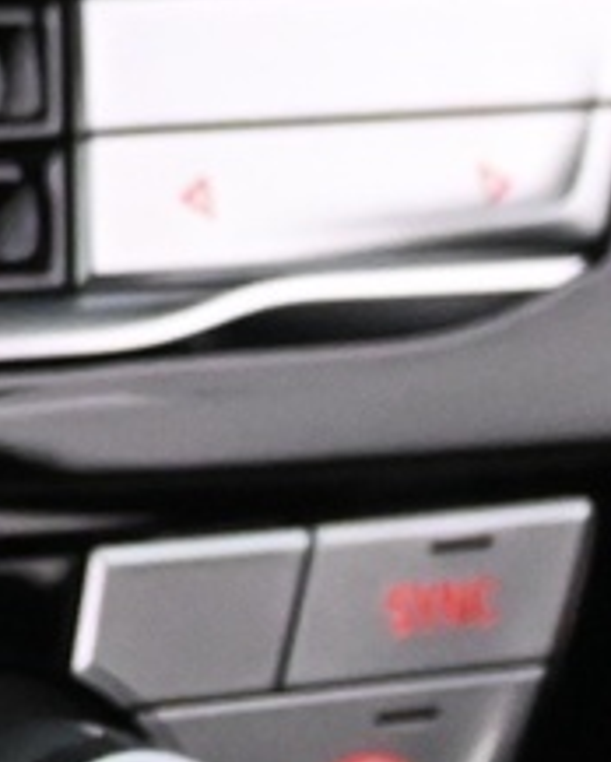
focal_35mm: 242
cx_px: -1485
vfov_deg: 8.0
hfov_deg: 5.8
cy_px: 316
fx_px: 5451
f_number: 4.2
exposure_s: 1/40
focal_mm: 23
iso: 4000
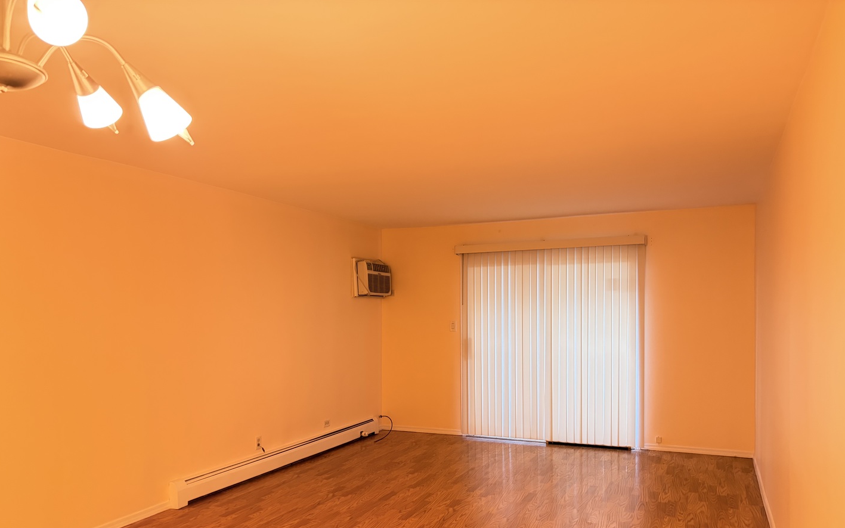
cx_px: 426
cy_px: 321
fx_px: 645
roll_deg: +0.7
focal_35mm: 28
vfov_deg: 44.3
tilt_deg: -2.5
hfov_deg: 66.5
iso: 400
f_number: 1.6
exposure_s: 1/60
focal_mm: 5.96
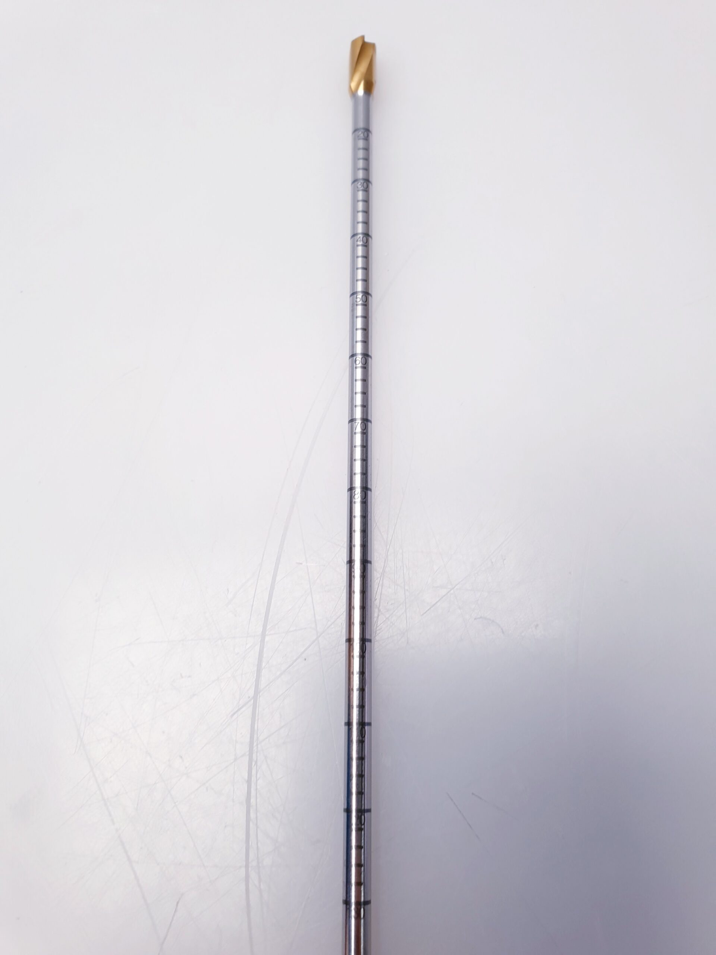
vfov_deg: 67.3
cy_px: 478
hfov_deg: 53.1
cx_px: 358
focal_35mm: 26
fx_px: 717
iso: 64
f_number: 2.4
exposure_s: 1/50
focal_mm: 4.3
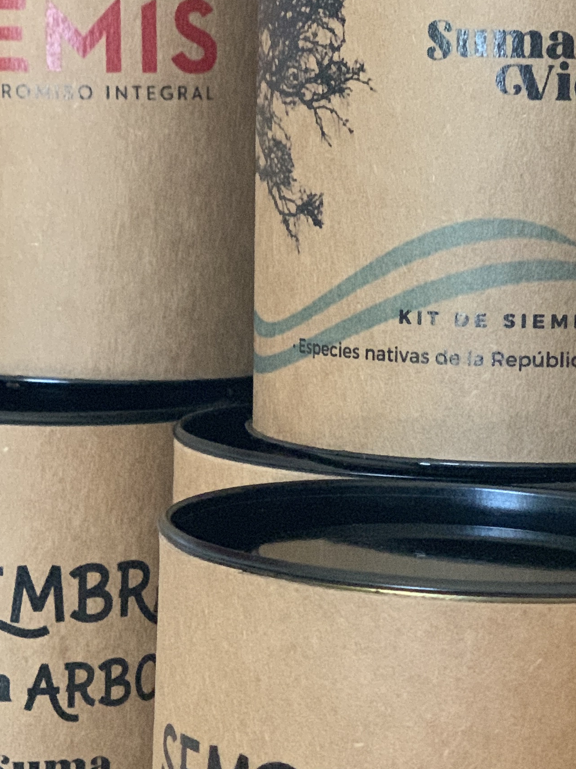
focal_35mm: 123
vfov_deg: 15.9
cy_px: 643
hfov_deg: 12.0
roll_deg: -3.1
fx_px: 2730
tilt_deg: -11.0
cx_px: 471
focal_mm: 6
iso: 400
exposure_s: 1/54
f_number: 2.4
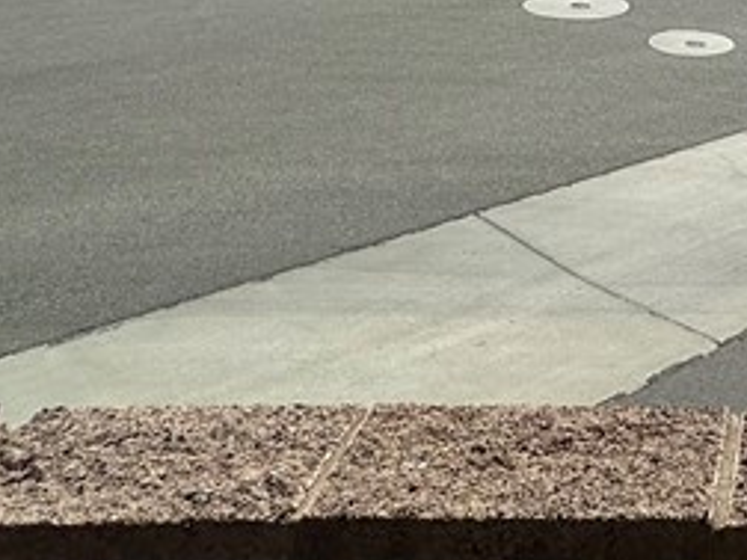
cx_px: 889
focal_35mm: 57
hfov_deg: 29.3
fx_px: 1230
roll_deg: -3.1
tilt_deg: +7.4
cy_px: -483
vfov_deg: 18.9
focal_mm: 2.22
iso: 50
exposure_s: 1/3401
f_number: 2.2
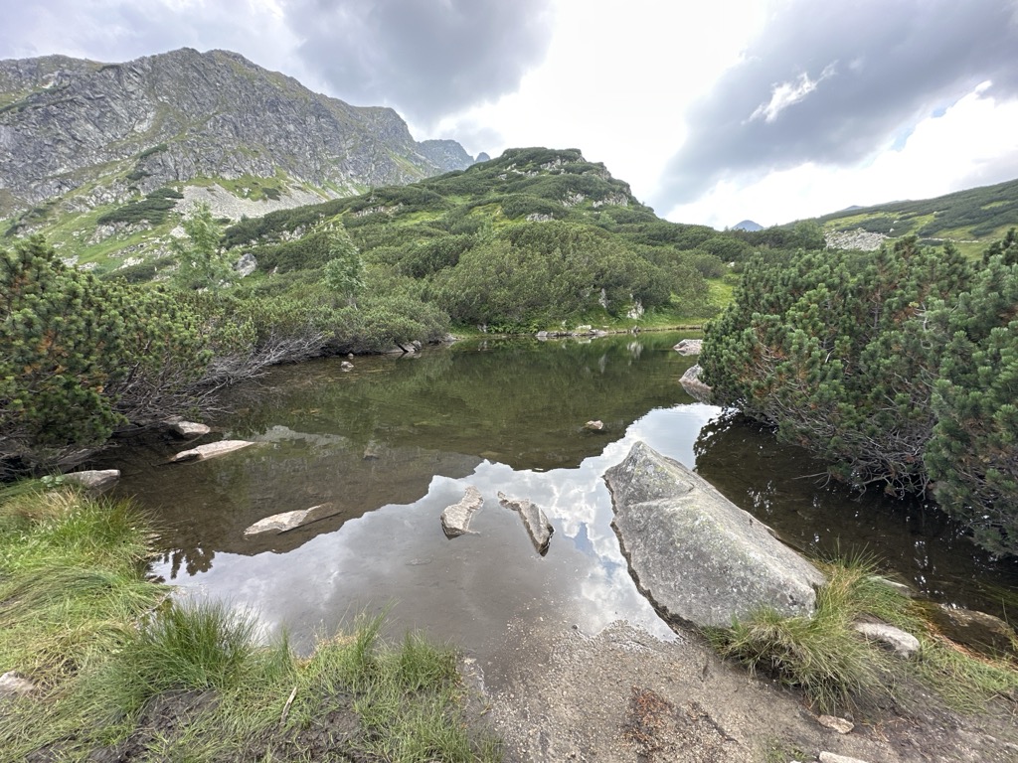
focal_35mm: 14
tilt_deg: -7.8
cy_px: 382
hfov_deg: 102.1
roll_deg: +1.2
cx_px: 509
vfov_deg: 85.7
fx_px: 412
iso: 40
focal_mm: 2.22
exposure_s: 1/232
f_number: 2.2
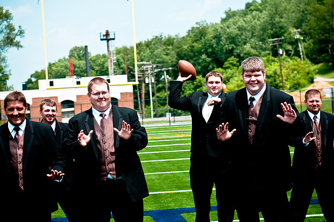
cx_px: 167
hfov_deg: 19.5
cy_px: 111
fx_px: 973
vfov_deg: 13.0
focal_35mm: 105
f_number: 4
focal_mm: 70
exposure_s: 1/1600
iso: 200
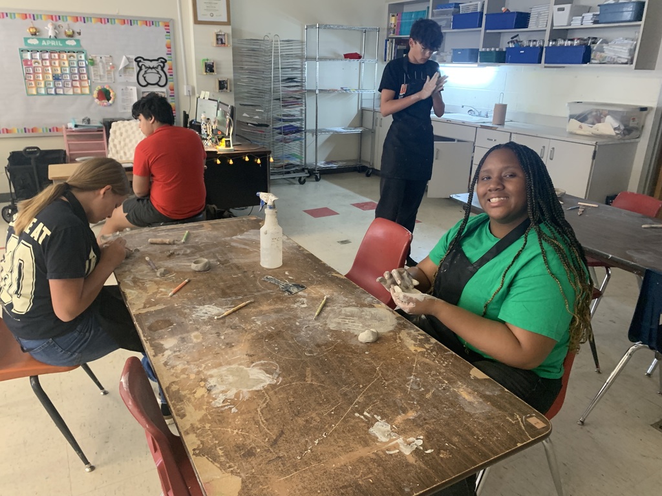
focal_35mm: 26
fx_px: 497
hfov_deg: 67.3
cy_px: 248
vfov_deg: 53.1
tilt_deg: -19.1
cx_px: 331
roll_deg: -1.1
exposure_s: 1/60
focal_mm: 4.25
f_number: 1.8
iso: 320
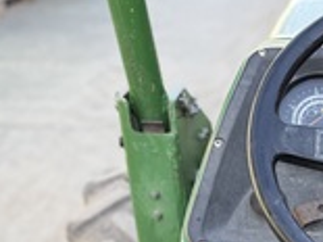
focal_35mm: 85
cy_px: 388
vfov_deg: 15.6
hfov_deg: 21.0
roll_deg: -2.0
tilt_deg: -36.1
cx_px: 418
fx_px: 793
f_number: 1.78
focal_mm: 6.76
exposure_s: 1/196
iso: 80
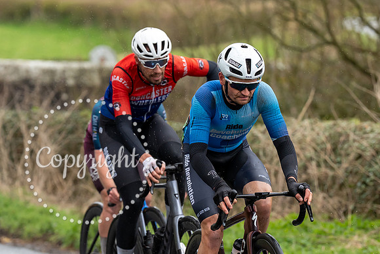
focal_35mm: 303
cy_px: 135
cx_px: 233
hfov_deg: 6.8
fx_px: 3198
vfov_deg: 4.5
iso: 1600
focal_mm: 163
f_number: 4
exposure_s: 1/1000
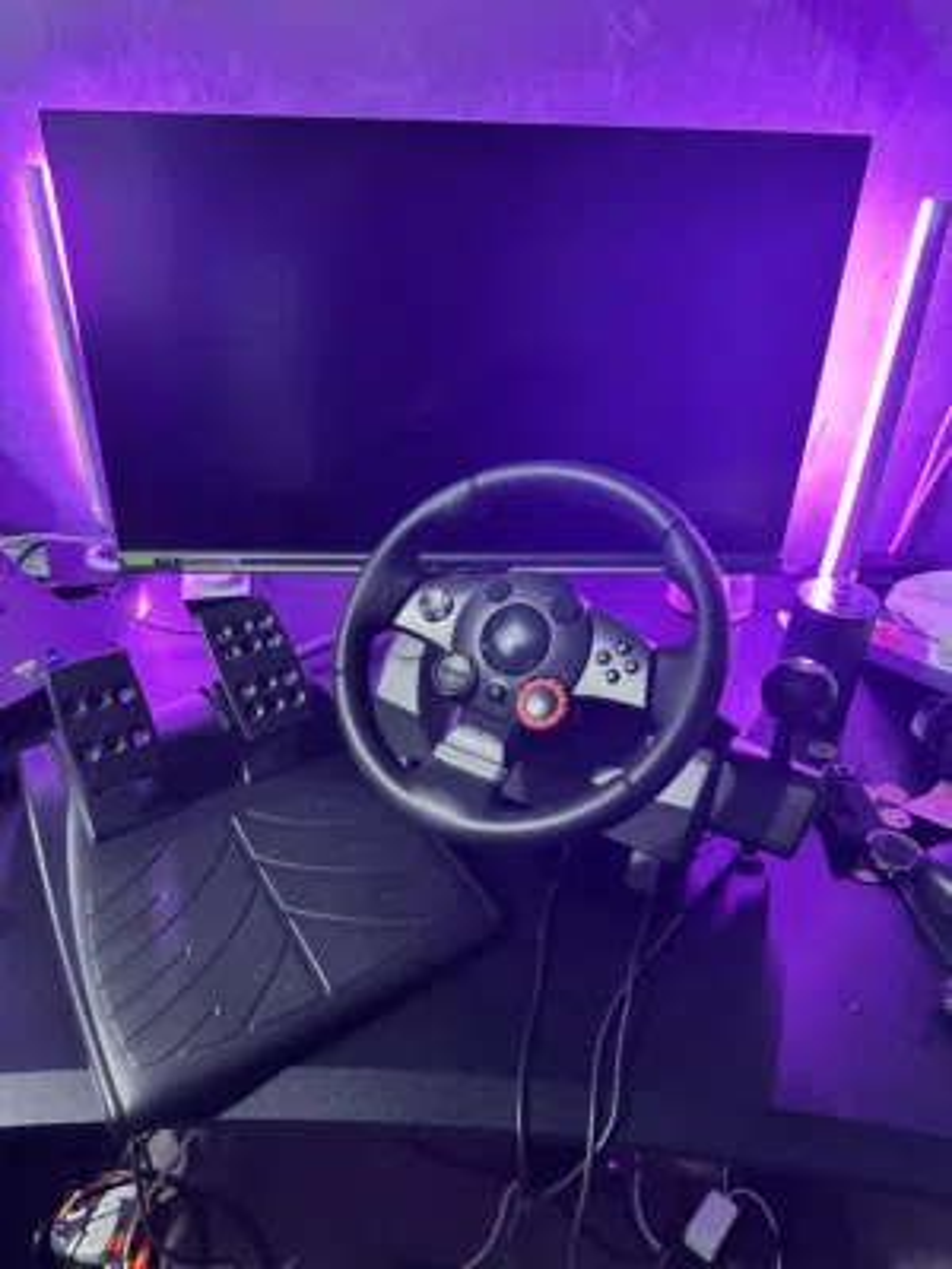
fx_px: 880
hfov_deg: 56.8
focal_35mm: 24
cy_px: 634
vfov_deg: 71.6
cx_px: 476
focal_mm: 6.86
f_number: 1.78
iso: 1000
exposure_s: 1/38
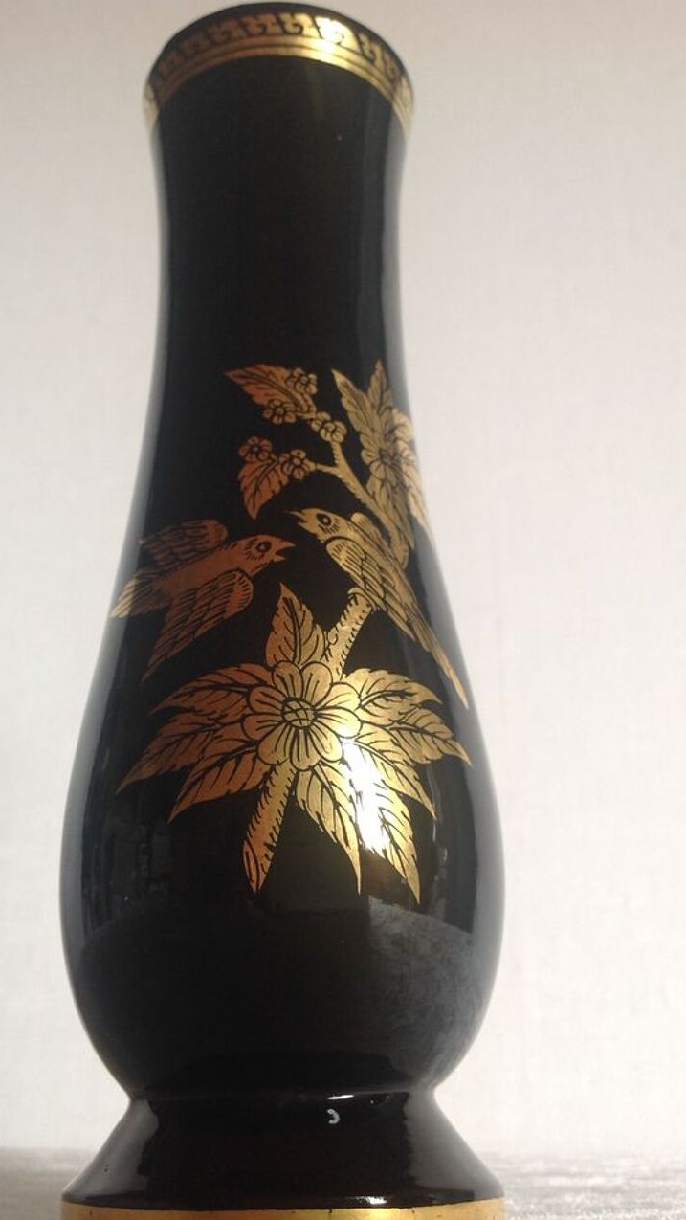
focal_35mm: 40
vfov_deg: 50.5
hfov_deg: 29.7
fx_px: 1294
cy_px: 638
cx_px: 304
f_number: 2.4
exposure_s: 1/24
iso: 64
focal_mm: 4.28
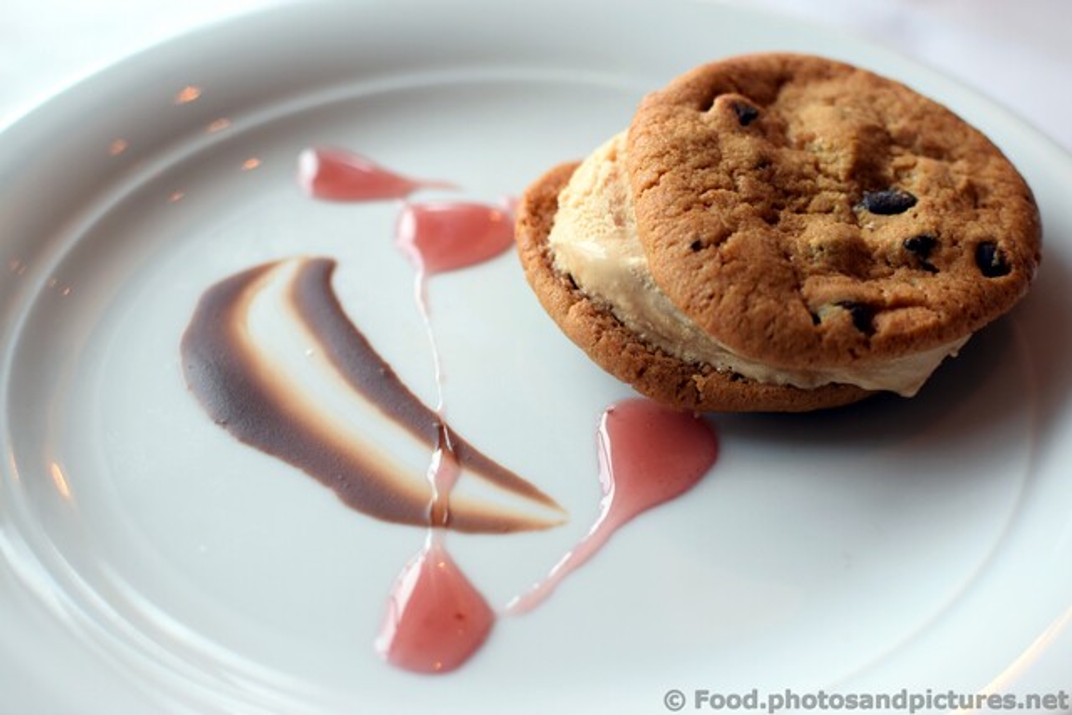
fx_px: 1564
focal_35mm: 52
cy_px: 358
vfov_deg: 25.8
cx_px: 536
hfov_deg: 37.8
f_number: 4
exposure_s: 1/60
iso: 500
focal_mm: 35
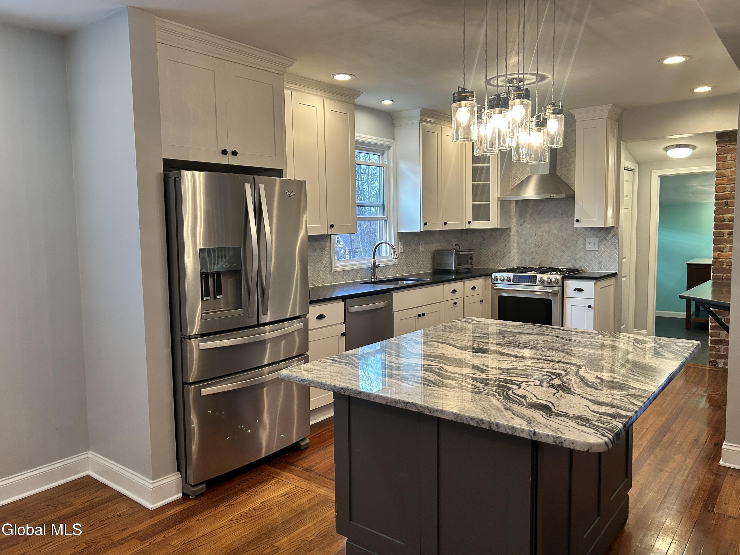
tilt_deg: -5.5
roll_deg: +1.1
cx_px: 370
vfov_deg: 53.1
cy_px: 278
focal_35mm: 26
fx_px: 556
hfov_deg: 67.3
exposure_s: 1/120
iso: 125
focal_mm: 5.7
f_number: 1.5
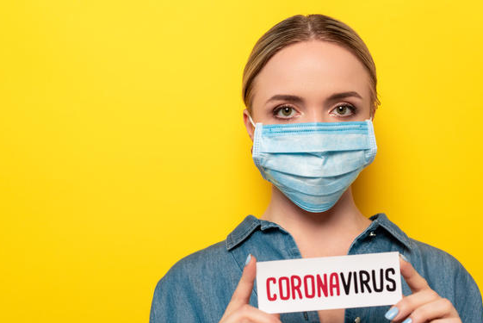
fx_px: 765
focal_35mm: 57
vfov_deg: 23.8
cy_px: 177
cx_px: 225
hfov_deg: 35.0
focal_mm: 50
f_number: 4.5
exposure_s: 1/160
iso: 125
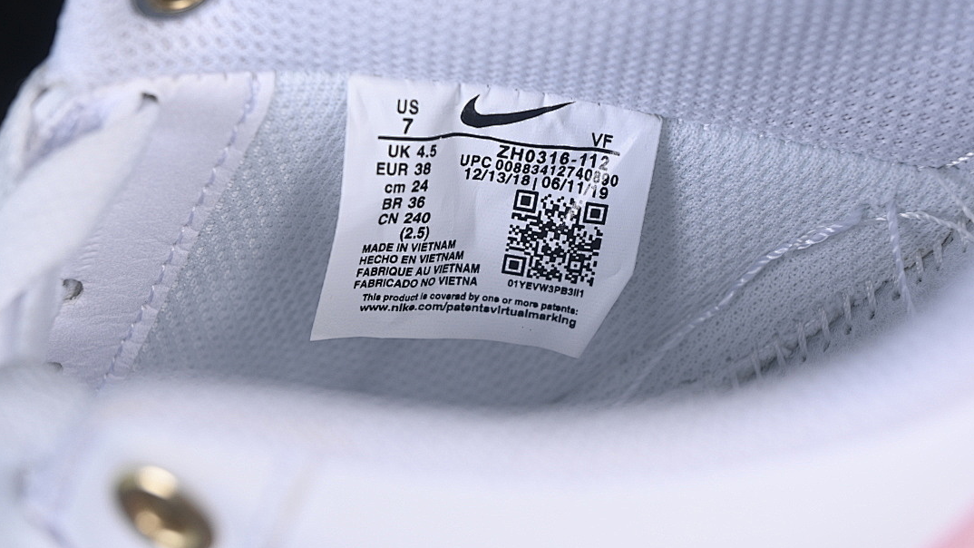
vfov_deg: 15.3
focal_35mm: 79
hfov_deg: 26.9
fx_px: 2040
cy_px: 259
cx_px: 487
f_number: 7.1
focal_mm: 50
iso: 160
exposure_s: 1/80
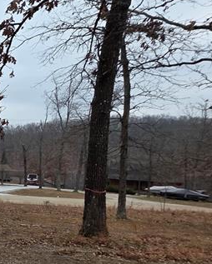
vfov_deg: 44.1
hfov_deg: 22.0
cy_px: 178
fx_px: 321
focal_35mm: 41
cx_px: -170
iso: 40
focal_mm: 2.2
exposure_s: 1/504
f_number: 1.9
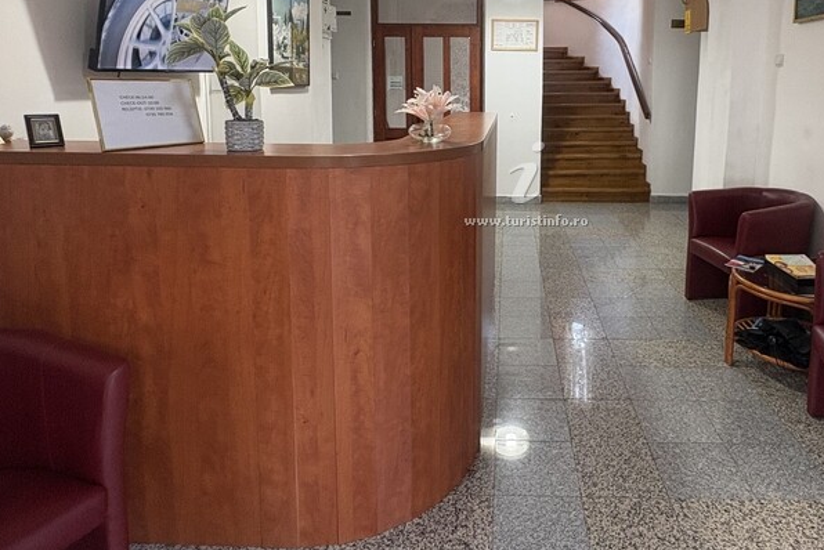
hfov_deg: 70.7
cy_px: 155
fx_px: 572
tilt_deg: -7.1
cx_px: 499
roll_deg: +0.3
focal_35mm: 25
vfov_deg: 49.8
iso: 200
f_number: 2.2
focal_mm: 2.22
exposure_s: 1/50
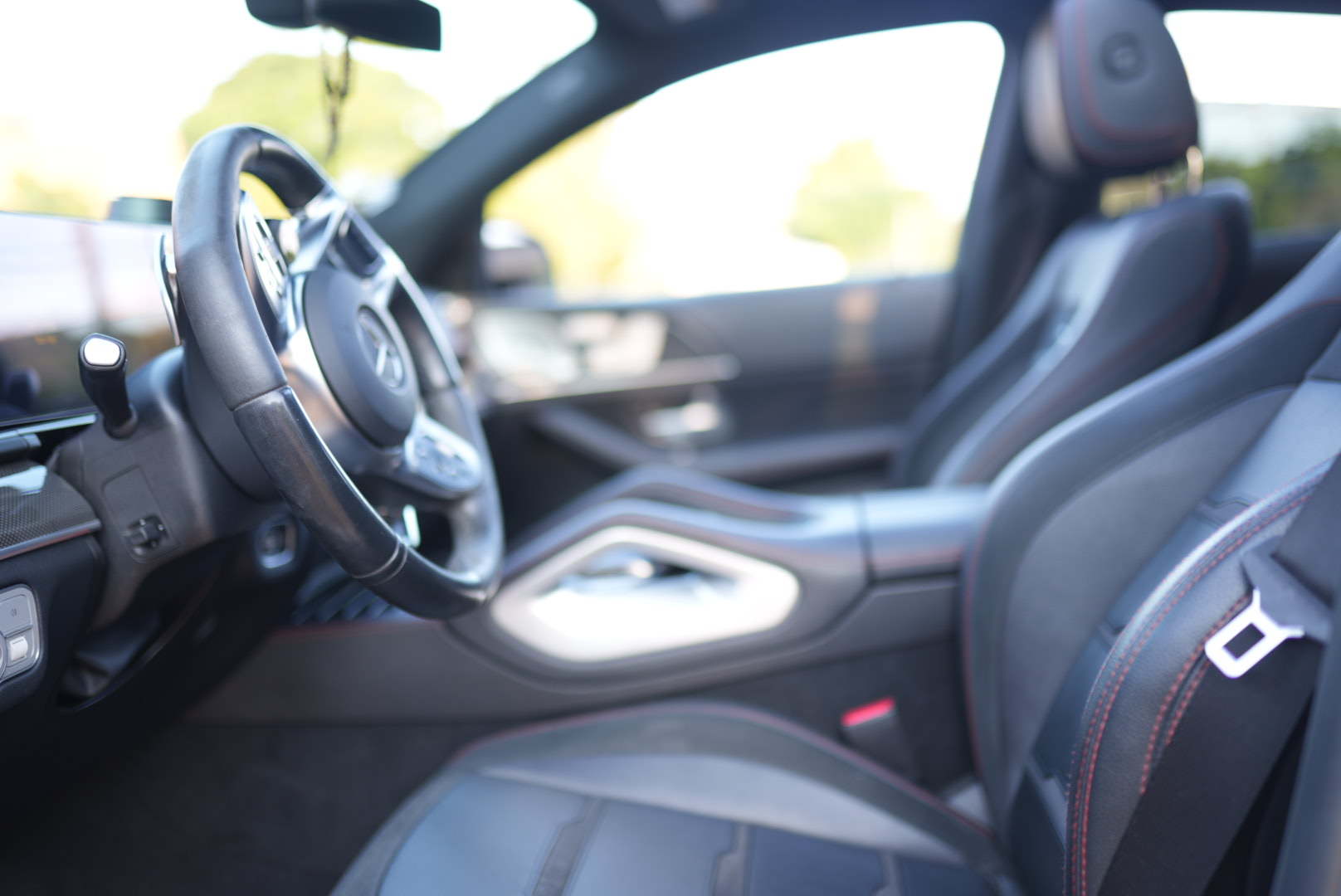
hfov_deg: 54.4
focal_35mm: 35
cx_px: 670
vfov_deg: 37.9
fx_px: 1305
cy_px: 448
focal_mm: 35
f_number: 1.4
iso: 100
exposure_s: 1/125
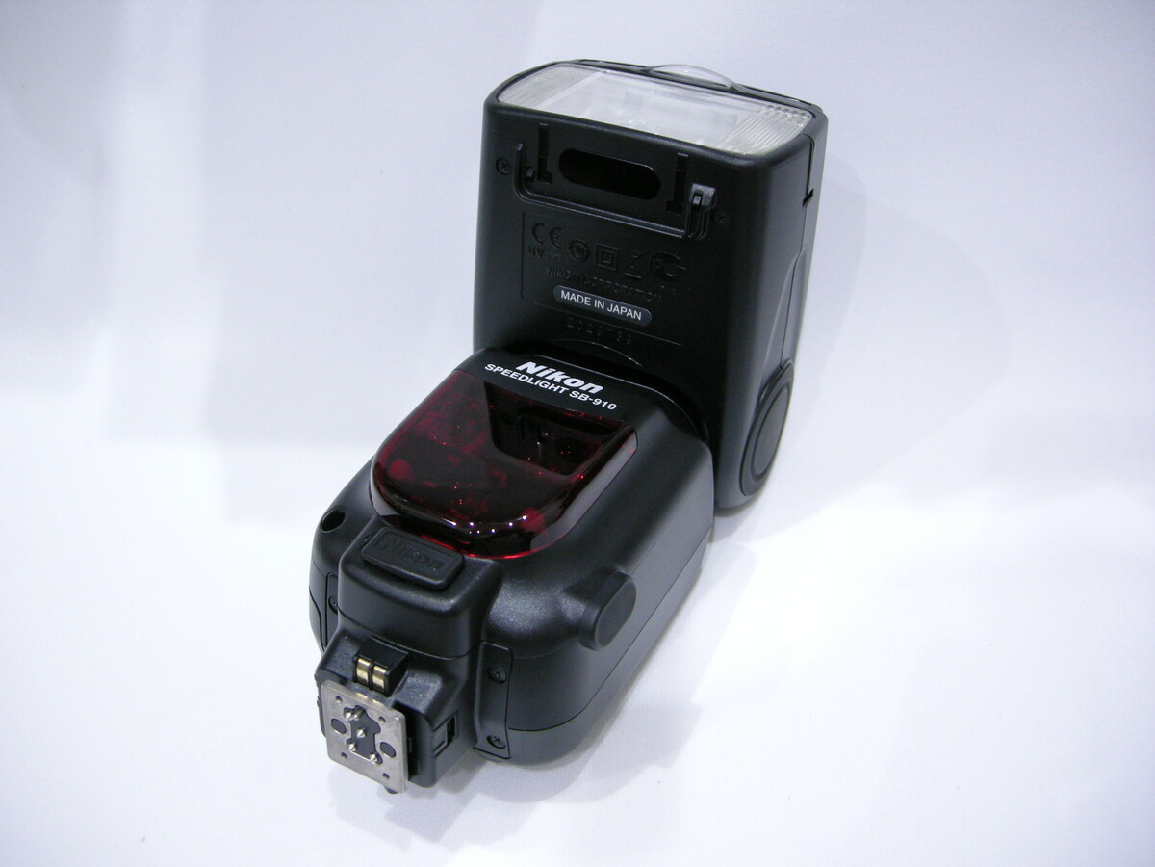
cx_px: 578
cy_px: 434
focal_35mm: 36
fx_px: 1201
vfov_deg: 39.7
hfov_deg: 51.4
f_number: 2.7
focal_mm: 7.5
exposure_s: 1/59.8
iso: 226
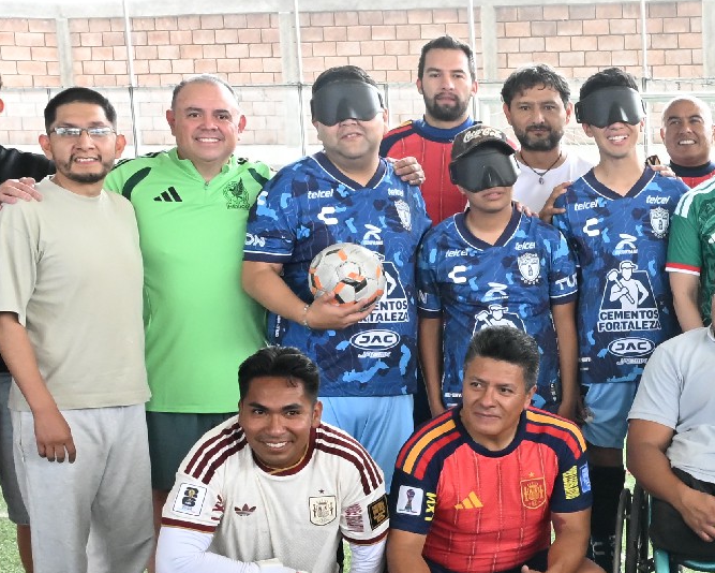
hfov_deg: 21.3
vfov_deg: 18.8
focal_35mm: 81
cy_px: 435
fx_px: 1715
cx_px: 939
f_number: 14
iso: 3200
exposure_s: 1/100
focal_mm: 24
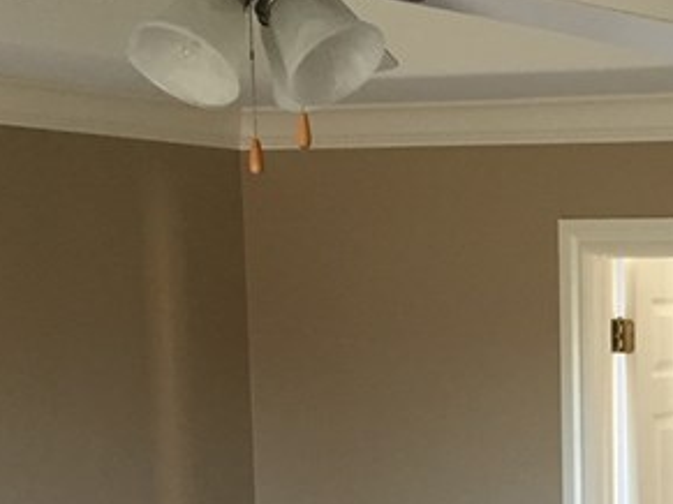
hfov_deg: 18.2
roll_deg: -0.1
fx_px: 1982
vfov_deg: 14.0
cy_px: 615
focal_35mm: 102
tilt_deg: -9.1
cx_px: 835
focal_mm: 4.15
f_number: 2.2
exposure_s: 1/30
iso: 100
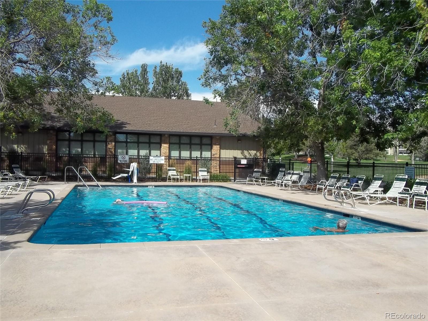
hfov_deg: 56.8
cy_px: 160
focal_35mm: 32
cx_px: 214
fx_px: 396
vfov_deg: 44.2
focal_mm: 5.7
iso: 80
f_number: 5.5
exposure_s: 1/500
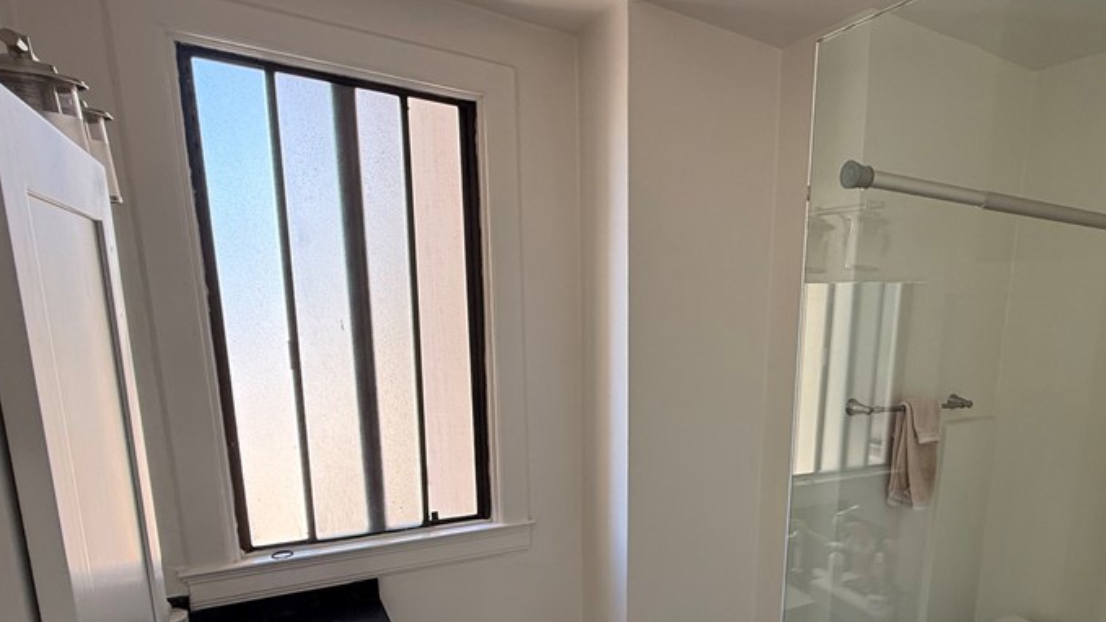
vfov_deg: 48.0
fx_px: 675
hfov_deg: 75.9
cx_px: 749
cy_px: 449
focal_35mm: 23
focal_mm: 2.22
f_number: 2.2
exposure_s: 1/99
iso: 125
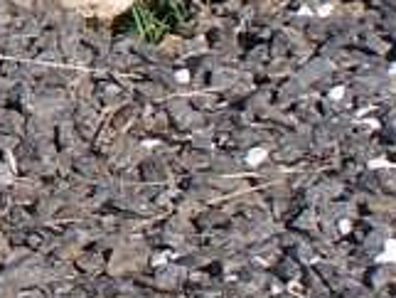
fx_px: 6388
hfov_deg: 3.5
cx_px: -517
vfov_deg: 2.6
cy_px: -512
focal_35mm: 558
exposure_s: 1/750
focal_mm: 12.4
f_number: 4.5
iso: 80
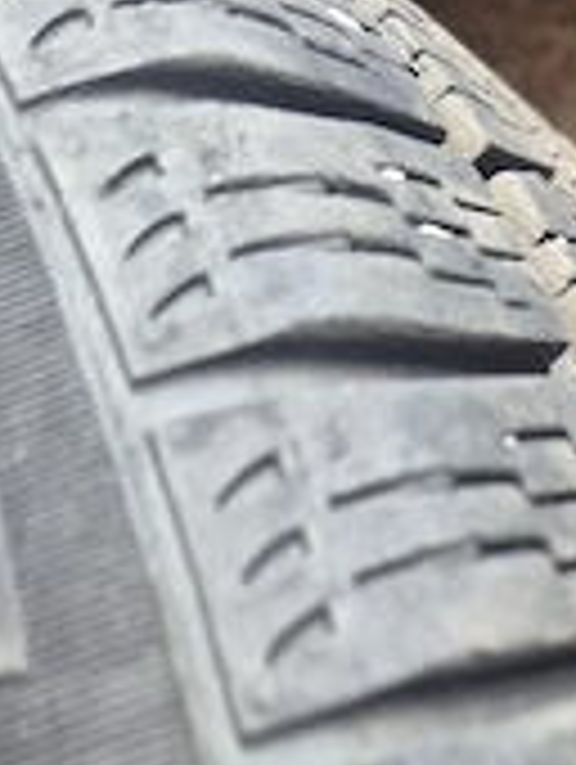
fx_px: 1195
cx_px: 666
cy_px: 621
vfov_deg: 34.3
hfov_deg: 24.8
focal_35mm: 54
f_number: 1.8
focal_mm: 5.4
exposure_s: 1/100
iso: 250
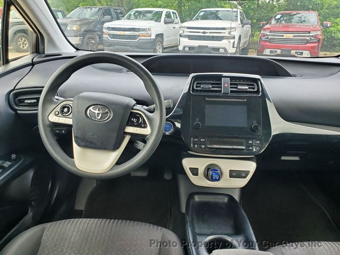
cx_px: 170
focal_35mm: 26
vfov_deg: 53.1
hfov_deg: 67.3
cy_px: 128
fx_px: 255
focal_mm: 4.3
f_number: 2.4
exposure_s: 1/87
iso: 100
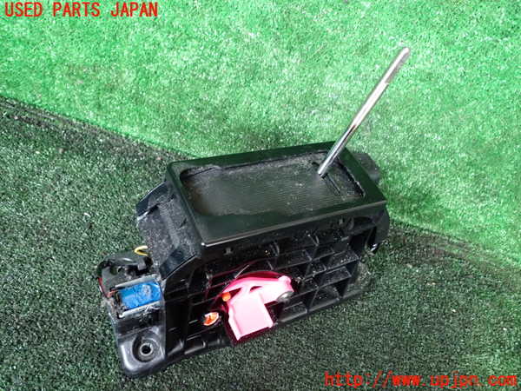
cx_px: 260
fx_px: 452
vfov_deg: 46.8
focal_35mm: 30
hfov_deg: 60.0
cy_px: 196
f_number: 2.3
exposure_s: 1/25
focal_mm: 5.4
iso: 800
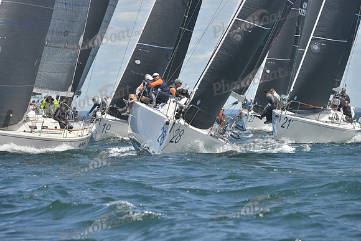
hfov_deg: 7.9
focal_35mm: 260
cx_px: 180
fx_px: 2608
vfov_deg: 5.3
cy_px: 120
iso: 280
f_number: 9
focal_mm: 260
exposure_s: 1/800
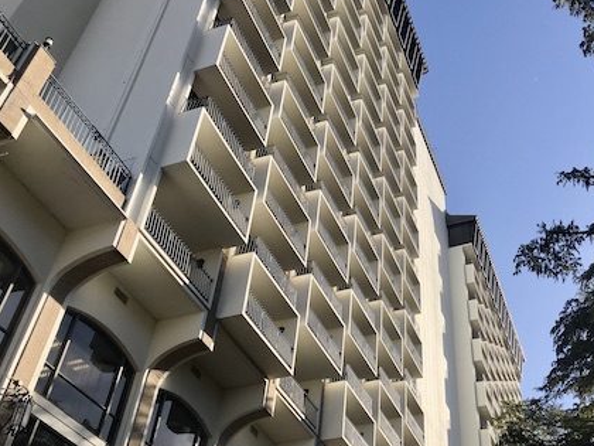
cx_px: 421
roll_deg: +1.9
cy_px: 300
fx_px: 686
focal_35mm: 40
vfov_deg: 35.6
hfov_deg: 45.7
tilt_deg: +40.2
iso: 20
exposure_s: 1/1546
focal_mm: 3.99
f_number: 1.8
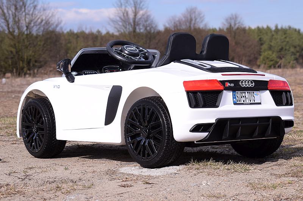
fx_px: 694
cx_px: 152
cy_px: 100
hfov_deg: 24.6
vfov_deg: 16.5
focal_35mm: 82
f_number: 8
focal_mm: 55
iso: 400
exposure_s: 1/1250
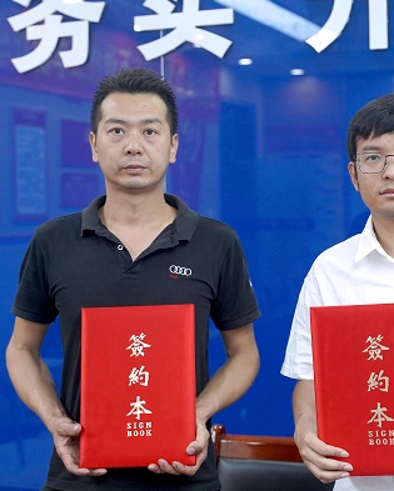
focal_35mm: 73
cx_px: 275
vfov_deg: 26.0
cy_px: 249
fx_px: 1063
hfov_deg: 20.9
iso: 3200
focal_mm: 51
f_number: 4
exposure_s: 1/160
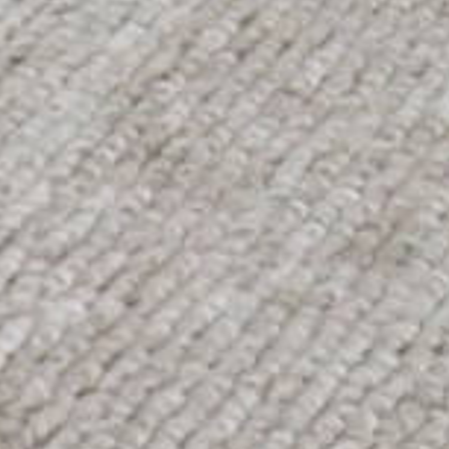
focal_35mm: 137
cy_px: 701
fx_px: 2010
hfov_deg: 11.6
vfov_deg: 12.1
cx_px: -402
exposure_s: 1/40
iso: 1600
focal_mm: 6.64
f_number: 4.7
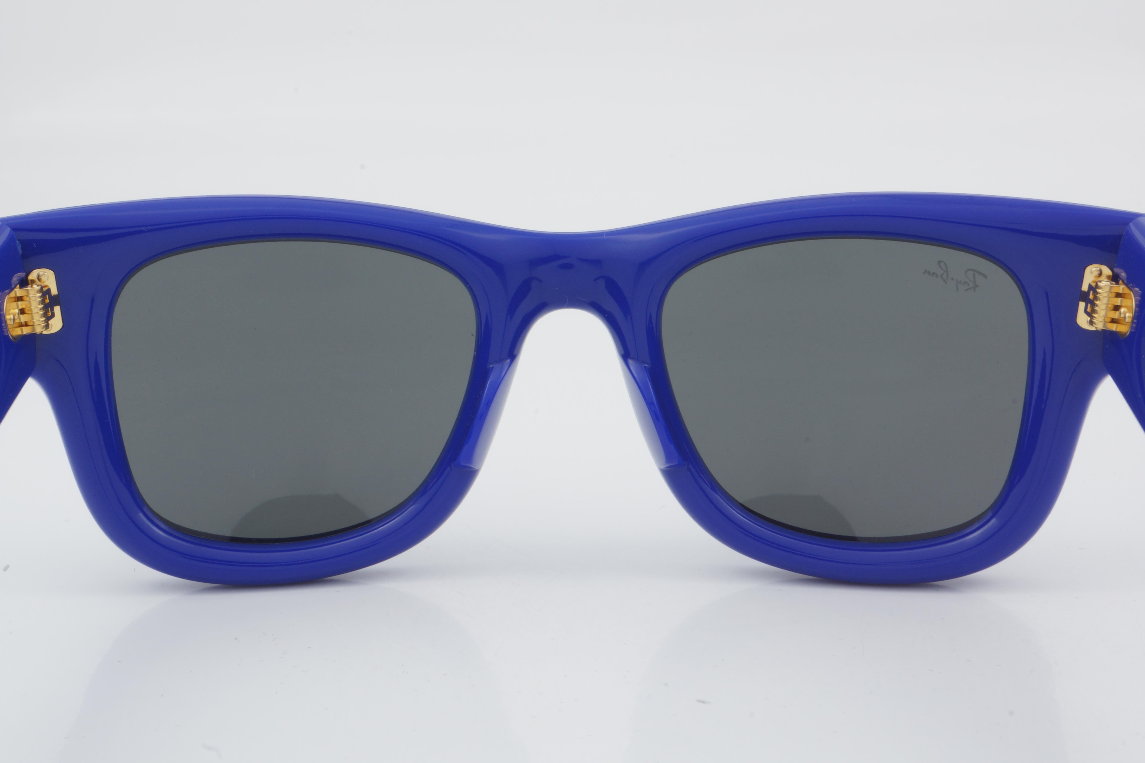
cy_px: 382
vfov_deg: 18.2
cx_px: 572
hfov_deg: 27.0
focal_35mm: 75
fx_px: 2385
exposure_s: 1/3
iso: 100
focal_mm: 50
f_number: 32
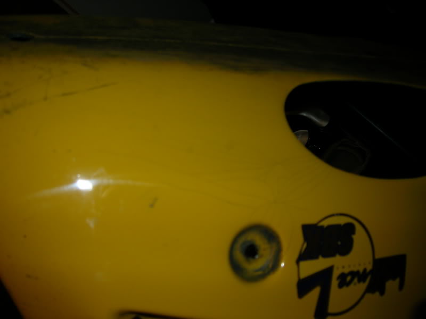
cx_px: 213
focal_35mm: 34
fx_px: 418
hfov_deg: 54.0
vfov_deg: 41.8
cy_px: 160
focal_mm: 5.7
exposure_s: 1/60.1
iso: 50
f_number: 2.9
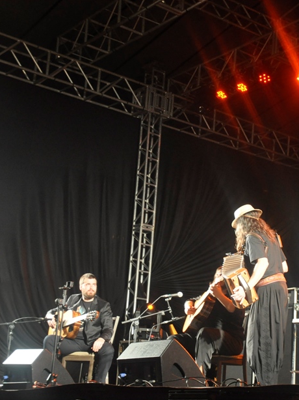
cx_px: 209
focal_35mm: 75
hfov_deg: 19.5
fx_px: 864
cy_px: 203
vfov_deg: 26.0
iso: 1250
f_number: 4.2
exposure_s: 1/40
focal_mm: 34
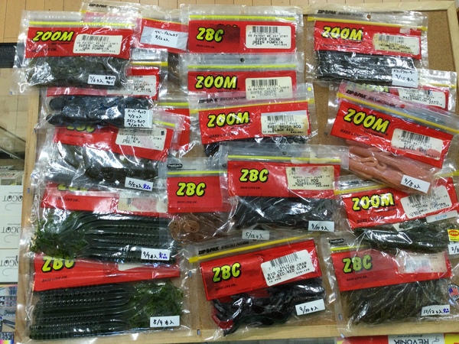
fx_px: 411
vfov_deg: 45.4
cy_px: 172
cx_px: 230
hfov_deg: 58.4
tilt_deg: -79.2
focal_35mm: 31
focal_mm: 3.3
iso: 40
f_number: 2.4
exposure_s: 1/30
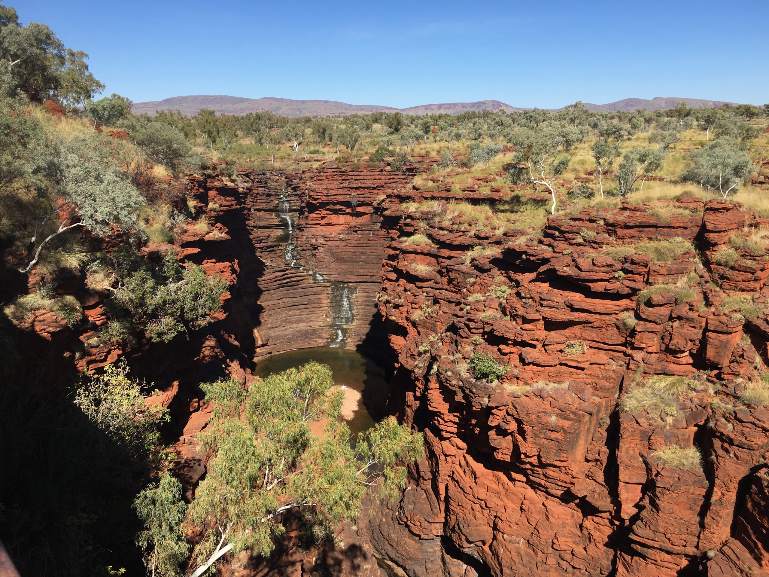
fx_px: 644
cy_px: 288
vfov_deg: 48.2
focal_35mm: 29
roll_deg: -0.3
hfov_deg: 61.7
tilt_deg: -14.4
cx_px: 384
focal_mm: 4.15
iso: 25
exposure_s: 1/1282
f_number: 2.2
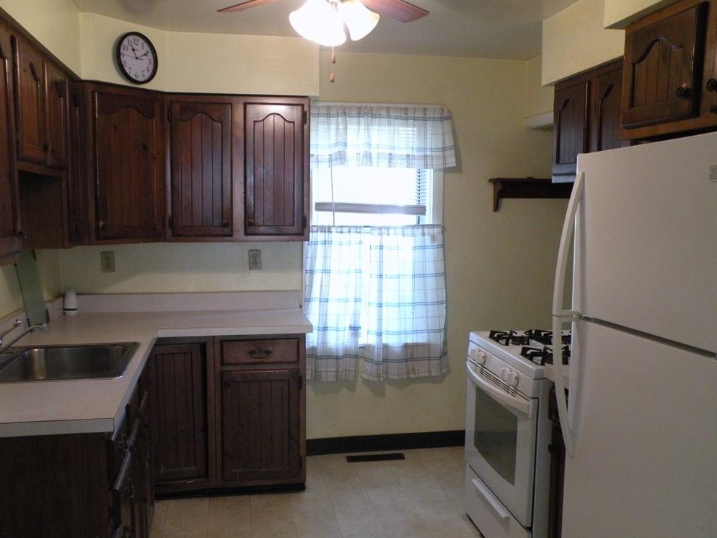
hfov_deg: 54.0
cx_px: 353
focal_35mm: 34
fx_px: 704
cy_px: 267
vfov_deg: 41.8
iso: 400
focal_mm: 5.8
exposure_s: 1/36.1
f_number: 3.2
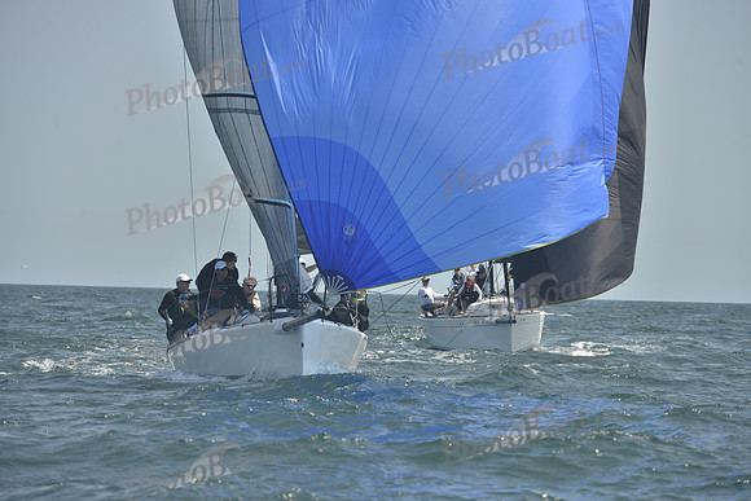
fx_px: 5842
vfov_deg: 4.9
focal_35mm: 280
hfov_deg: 7.4
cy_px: 250
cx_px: 376
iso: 280
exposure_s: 1/1000
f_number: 9
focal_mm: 280
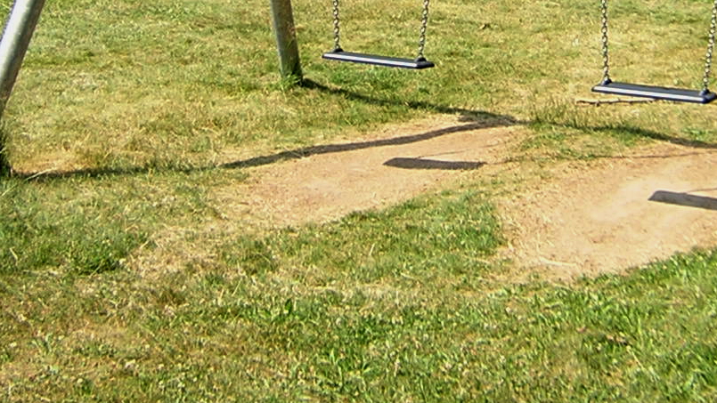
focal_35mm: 78
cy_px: -58
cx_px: 484
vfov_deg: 15.0
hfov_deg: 27.0
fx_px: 1483
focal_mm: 4.7
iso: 100
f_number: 2.6
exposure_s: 1/505
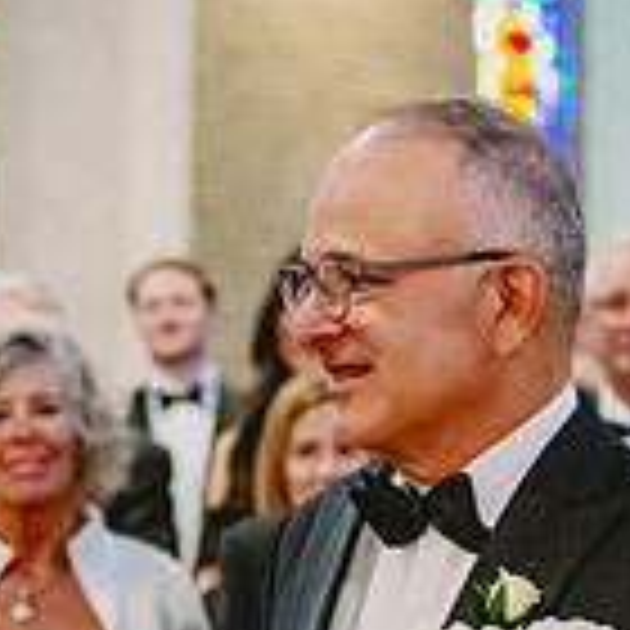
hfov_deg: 9.1
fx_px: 3974
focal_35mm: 193
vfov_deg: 9.0
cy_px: 599
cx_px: 387
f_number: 2.8
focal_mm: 51
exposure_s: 1/250
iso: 6400
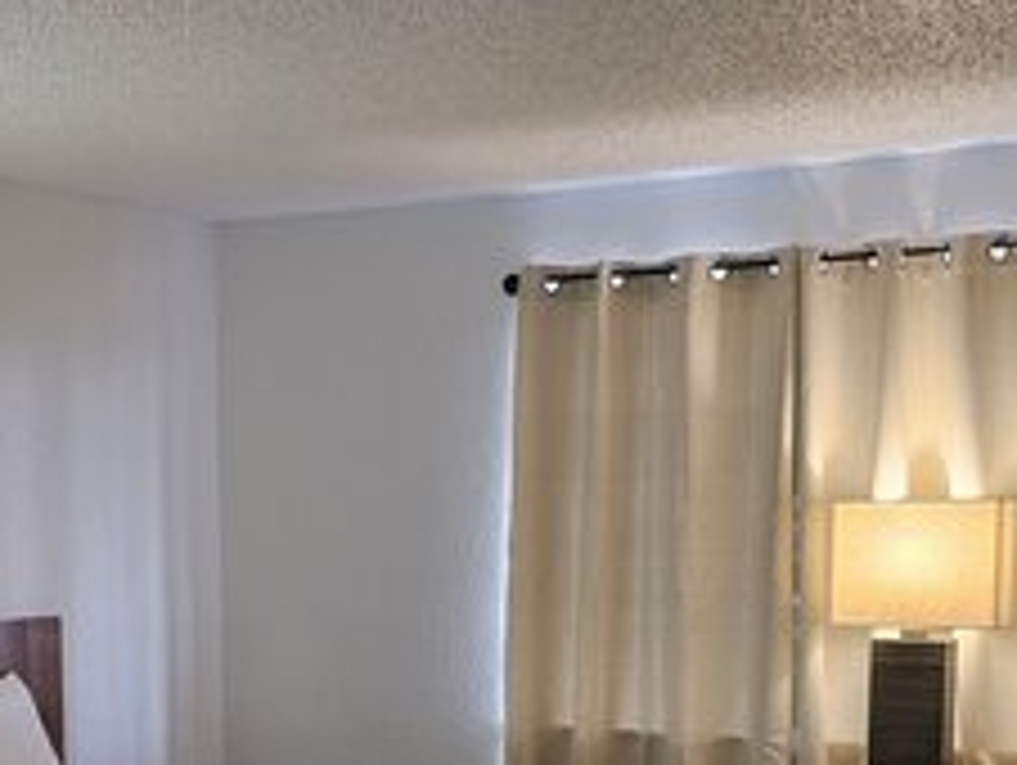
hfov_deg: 29.1
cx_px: 202
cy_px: 711
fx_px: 1912
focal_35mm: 65
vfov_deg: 22.0
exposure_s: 1/120
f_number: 1.7
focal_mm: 6.3
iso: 160
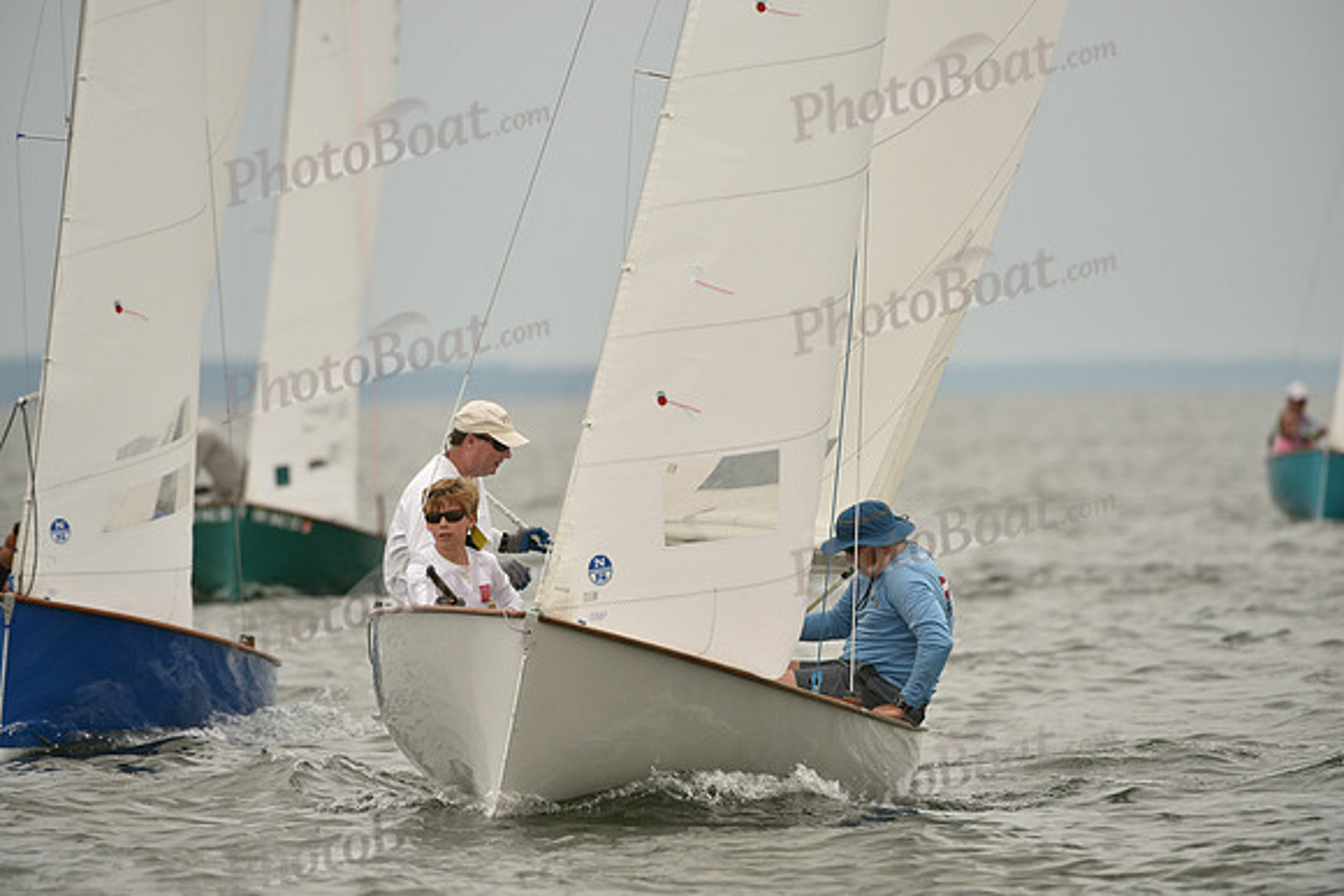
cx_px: 672
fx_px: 14936
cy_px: 448
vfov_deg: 3.4
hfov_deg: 5.2
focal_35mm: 400
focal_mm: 400
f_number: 5
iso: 320
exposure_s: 1/2000
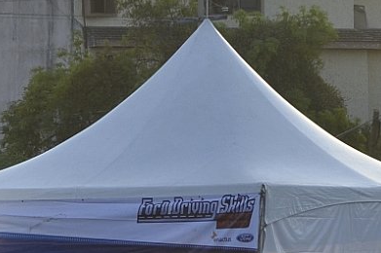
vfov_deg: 2.3
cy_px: 16
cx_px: -5
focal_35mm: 601
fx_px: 6355
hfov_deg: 3.4
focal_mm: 98
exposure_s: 1/640
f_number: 5.6
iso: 200
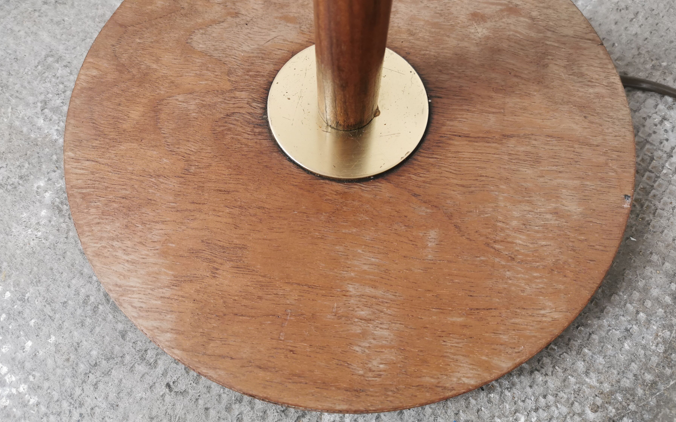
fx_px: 534
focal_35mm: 29
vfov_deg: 42.9
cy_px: 169
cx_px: 334
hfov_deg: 64.6
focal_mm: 5.56
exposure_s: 1/50
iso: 125
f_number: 1.6
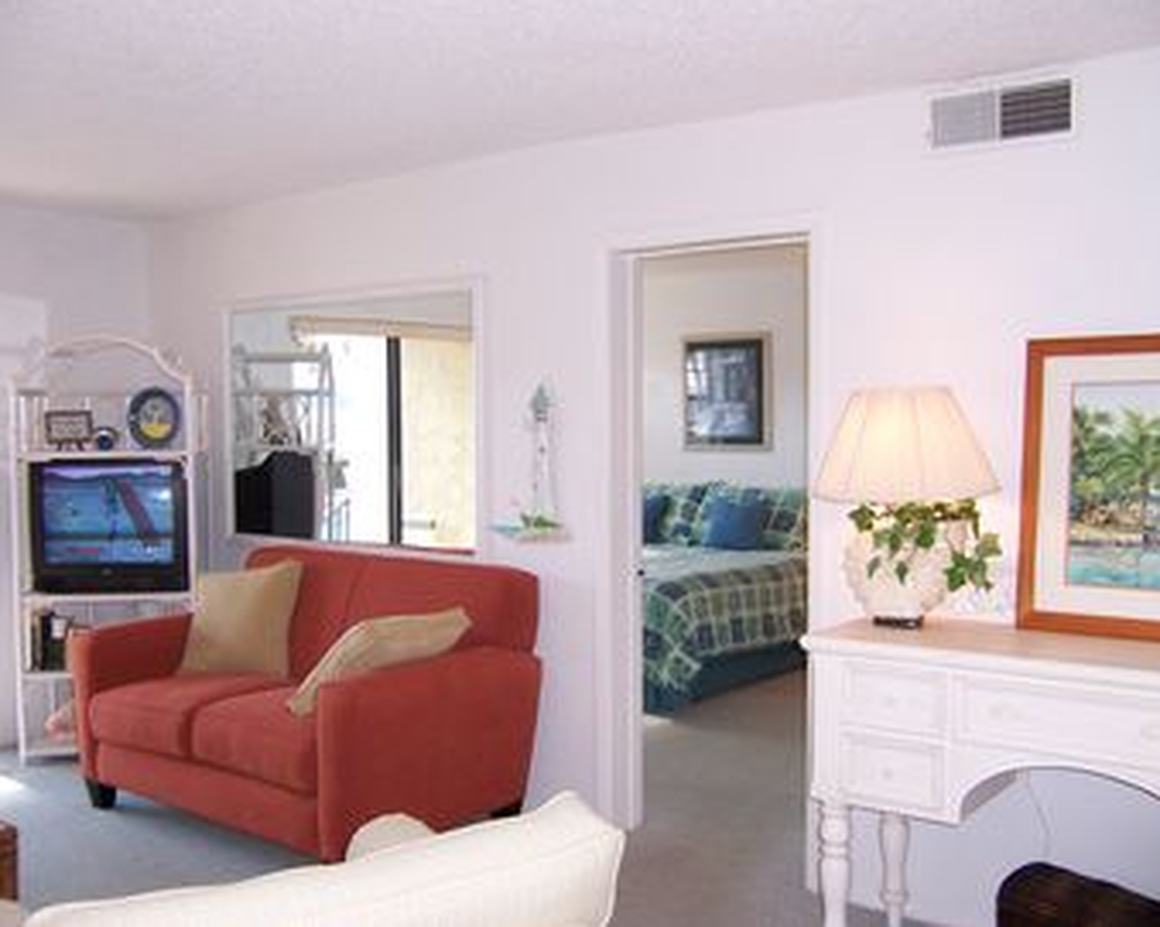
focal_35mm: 35
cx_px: 565
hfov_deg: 51.5
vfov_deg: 42.2
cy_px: 458
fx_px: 1201
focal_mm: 5.5
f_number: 2.8
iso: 140
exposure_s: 1/60
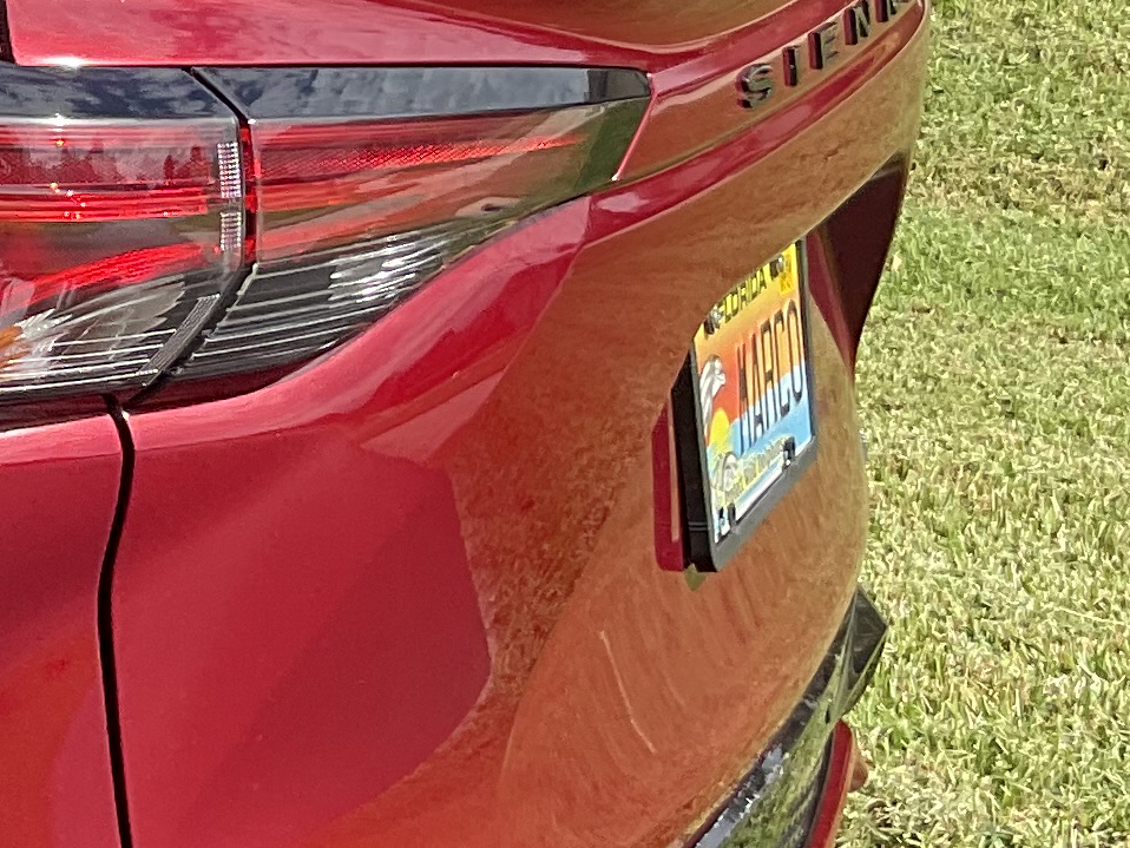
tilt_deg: -15.2
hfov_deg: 14.6
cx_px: -766
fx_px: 3984
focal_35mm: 122
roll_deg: -0.2
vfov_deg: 12.1
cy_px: 262
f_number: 1.8
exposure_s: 1/770
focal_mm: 3
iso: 16
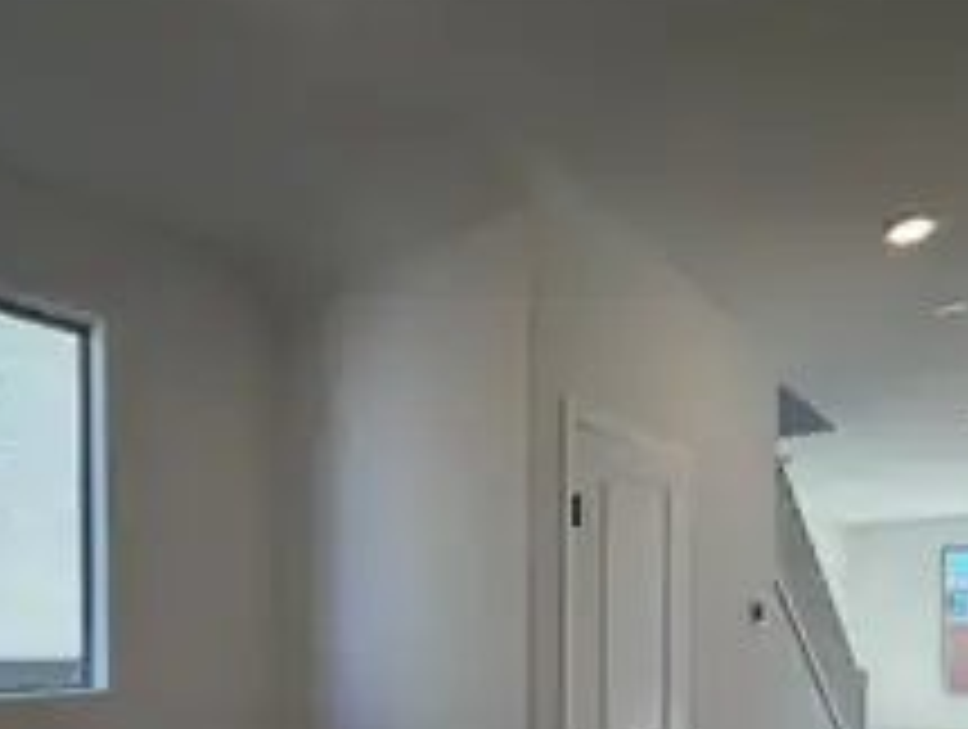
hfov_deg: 67.2
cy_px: 644
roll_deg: -0.1
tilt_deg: -1.3
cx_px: 486
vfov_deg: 48.2
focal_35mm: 26
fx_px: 728
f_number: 2.2
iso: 40
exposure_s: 1/120
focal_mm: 2.22
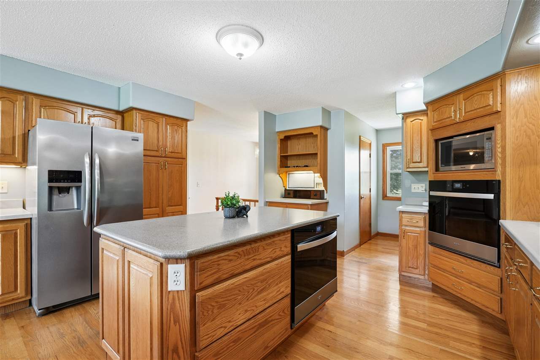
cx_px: 270
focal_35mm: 16
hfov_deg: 96.7
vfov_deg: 73.7
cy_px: 180
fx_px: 240
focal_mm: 16
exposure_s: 1/25
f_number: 9
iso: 800
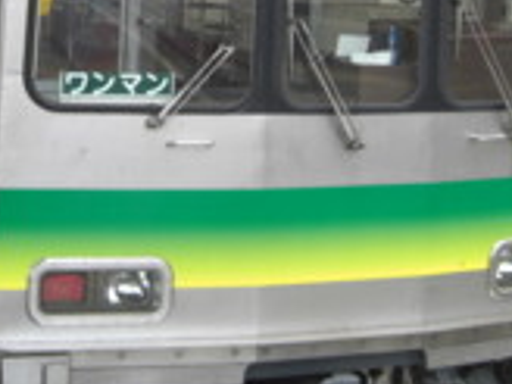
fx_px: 1509
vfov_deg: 14.3
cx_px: 178
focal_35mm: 102
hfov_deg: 19.2
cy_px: 6
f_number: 2.8
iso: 80
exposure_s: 1/320
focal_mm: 7.9
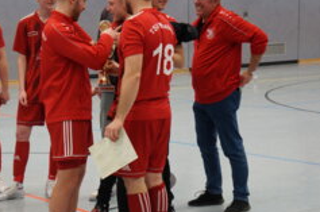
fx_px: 877
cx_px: 81
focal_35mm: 99
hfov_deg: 20.5
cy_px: 139
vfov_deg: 13.8
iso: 800
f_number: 4.5
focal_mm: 39
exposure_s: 1/60
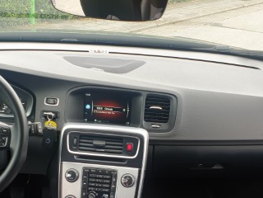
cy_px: 142
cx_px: 104
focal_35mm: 52
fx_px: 395
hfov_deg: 36.7
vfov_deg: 27.7
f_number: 2.4
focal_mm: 4.3
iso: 80
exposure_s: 1/100
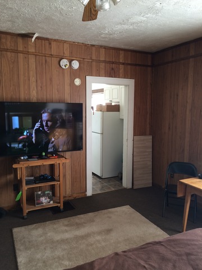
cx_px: 101
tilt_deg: -8.7
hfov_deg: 48.2
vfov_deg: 61.7
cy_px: 135
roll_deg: +1.8
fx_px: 226
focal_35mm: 29
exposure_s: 1/30
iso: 40
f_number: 2.2
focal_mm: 4.15
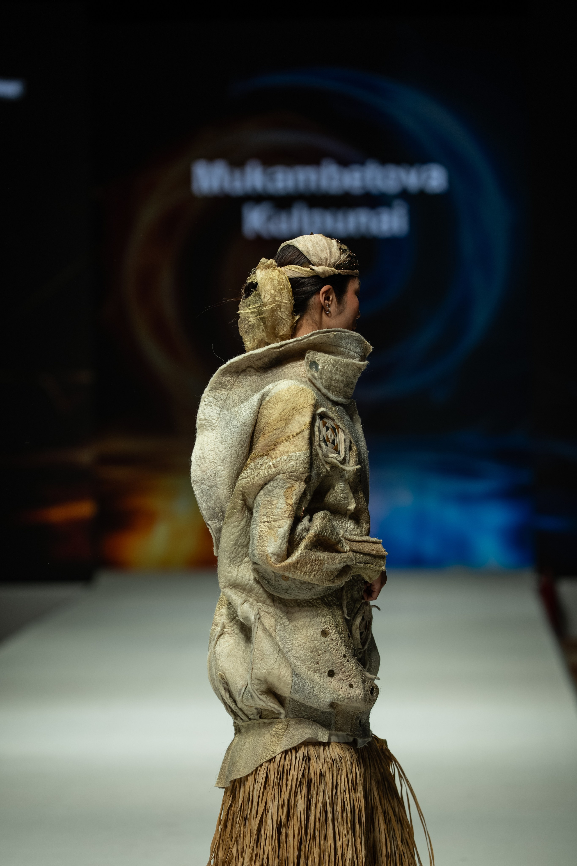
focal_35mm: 178
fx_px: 4289
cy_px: 433
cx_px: 288
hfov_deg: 7.7
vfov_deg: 11.5
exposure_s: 1/250
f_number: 3.5
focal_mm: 178.4
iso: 200
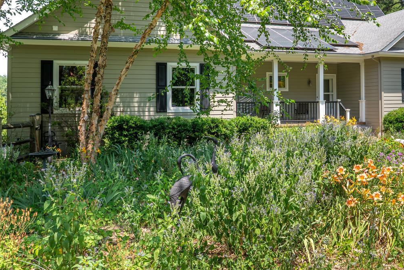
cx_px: 267
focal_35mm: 36
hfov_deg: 52.2
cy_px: 94
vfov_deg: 36.6
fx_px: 404
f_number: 9
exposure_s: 1/125
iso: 160
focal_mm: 24
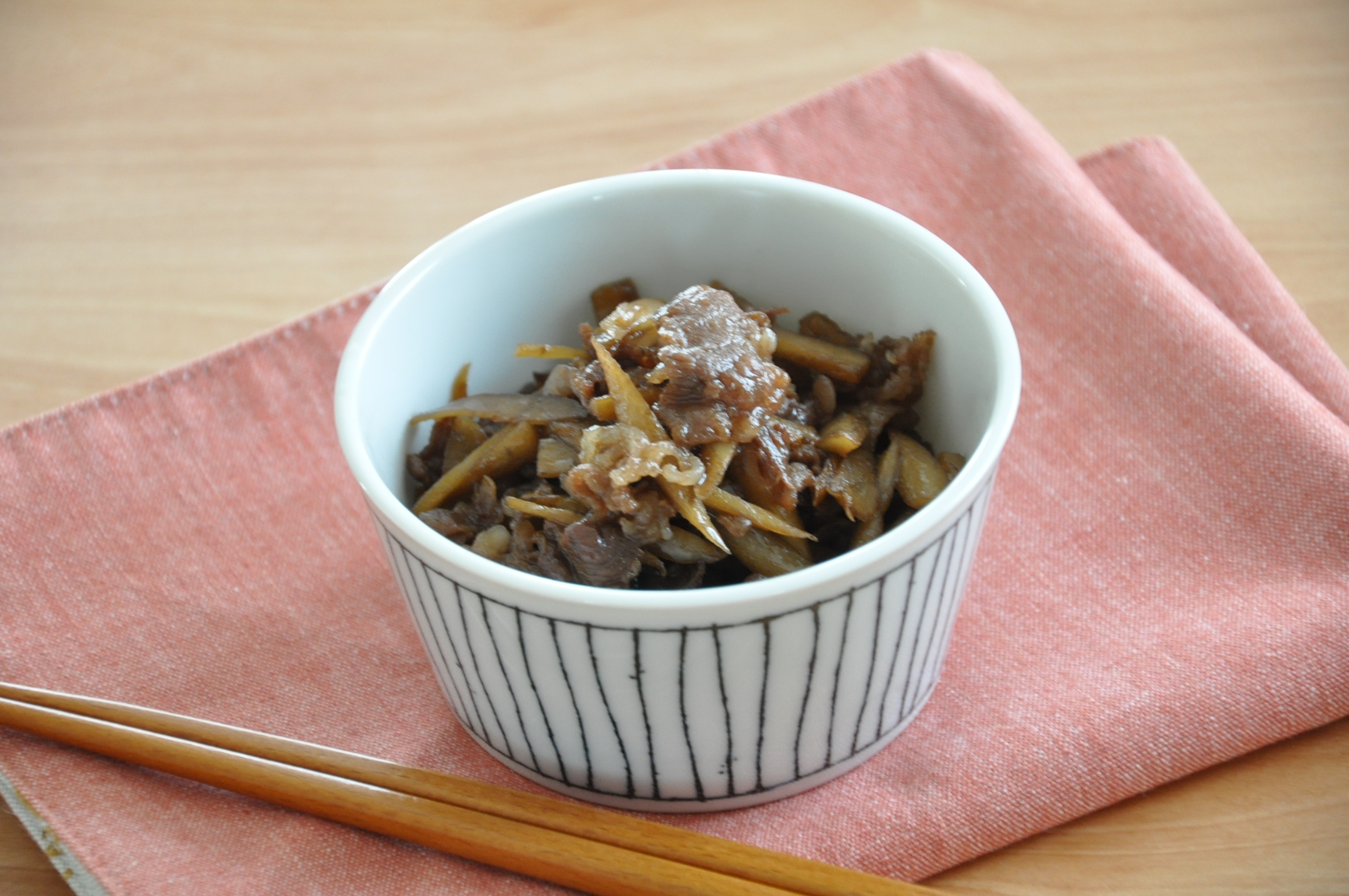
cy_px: 448
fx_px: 5895
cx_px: 674
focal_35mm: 158
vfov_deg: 8.7
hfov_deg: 13.1
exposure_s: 1/25
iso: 1600
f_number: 5.6
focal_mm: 105
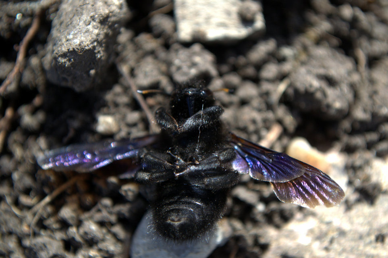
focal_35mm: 82
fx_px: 888
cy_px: 129
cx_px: 194
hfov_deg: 24.6
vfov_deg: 16.5
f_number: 5.6
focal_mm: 55
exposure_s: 1/125
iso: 125
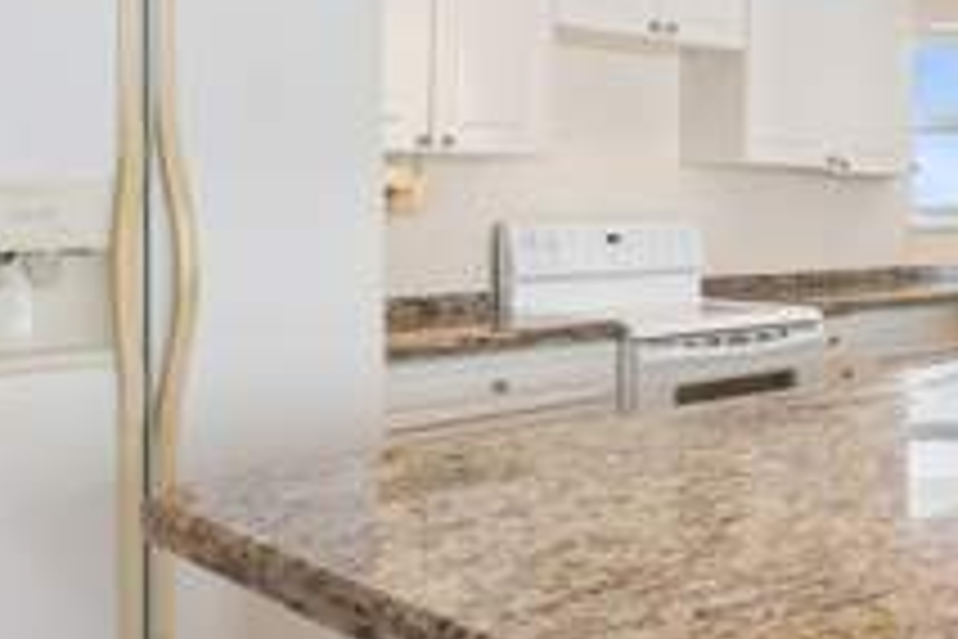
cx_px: 895
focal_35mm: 45
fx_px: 1197
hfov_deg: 39.8
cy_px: 227
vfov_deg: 29.7
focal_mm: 20
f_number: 8
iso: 250
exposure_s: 1/80
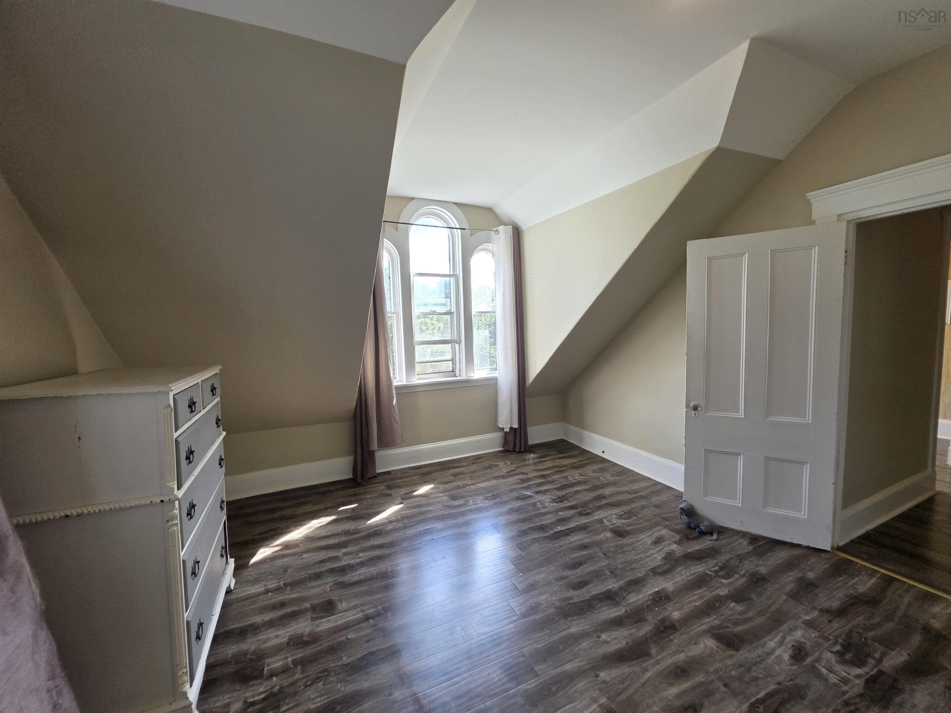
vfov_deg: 89.9
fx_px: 357
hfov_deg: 106.2
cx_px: 476
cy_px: 356
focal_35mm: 13
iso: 50
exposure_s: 1/120
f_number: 1.9
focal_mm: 2.2
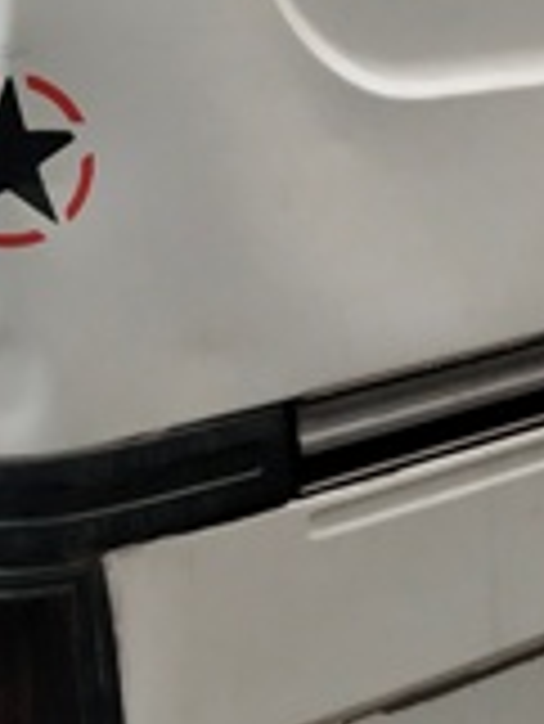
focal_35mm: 119
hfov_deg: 11.8
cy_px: 225
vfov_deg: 16.5
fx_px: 2490
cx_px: 854
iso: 130
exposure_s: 1/1312
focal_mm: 3.95
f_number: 1.8
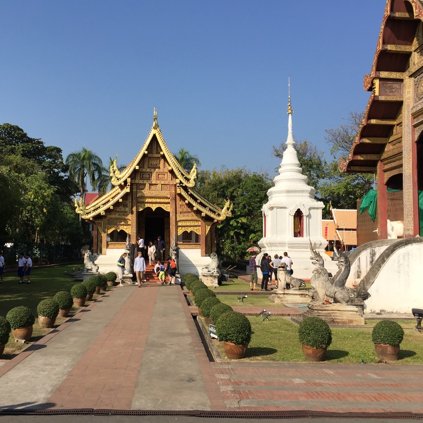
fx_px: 484
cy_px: 207
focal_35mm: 35
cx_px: 176
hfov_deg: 47.0
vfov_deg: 47.2
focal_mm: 4.15
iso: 32
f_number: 2.2
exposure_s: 1/2326
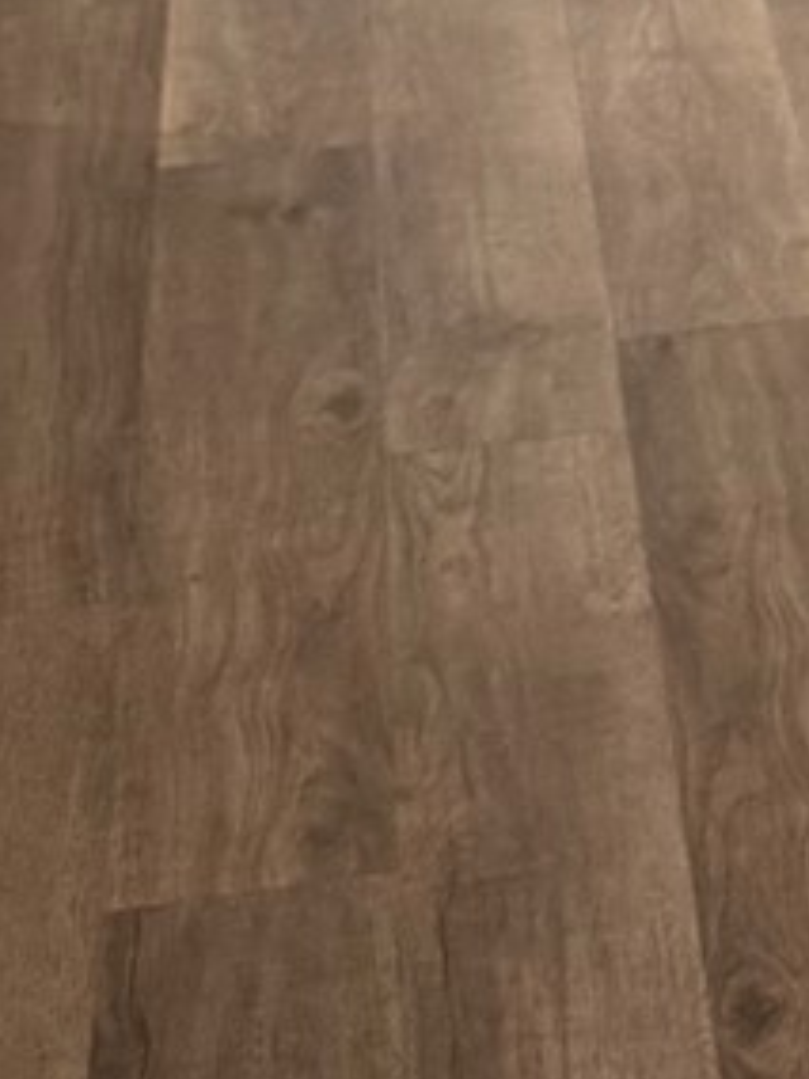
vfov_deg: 10.5
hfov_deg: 7.6
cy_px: -1079
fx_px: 5391
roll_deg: -0.6
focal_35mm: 173
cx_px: 2302
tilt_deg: -6.6
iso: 200
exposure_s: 1/60
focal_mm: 6.76
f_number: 1.78
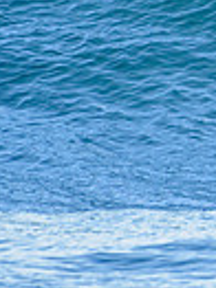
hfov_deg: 0.6
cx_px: 704
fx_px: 21775
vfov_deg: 0.8
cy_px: -6
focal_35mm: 2613
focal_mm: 500
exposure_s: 1/1250
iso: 560
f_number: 5.6
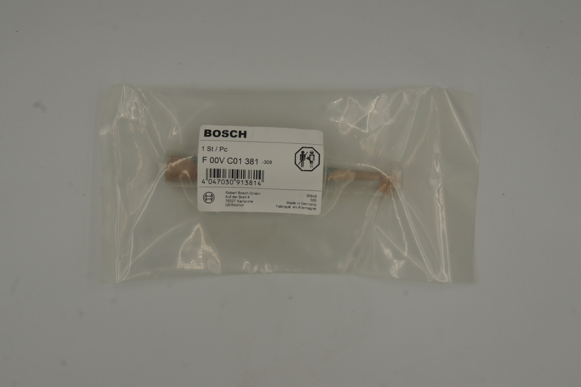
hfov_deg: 37.9
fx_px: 847
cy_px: 194
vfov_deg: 25.7
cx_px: 290
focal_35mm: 52
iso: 200
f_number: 11
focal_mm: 35
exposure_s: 1/125
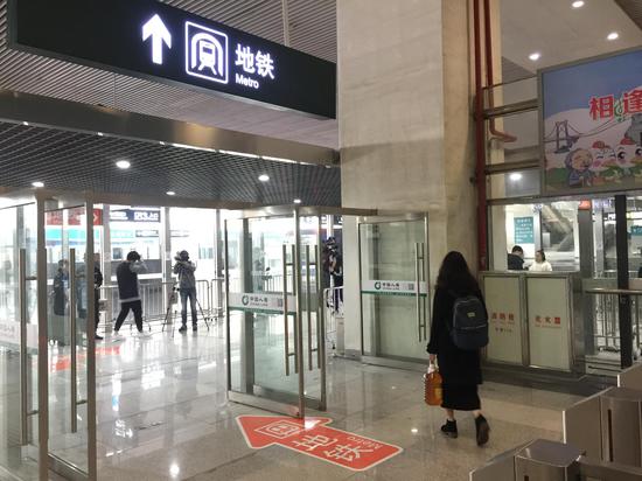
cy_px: 240
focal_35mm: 29
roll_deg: +1.0
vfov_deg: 48.2
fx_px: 538
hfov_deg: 61.7
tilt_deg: +0.3
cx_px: 321
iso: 125
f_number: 2.2
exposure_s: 1/17
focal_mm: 4.15
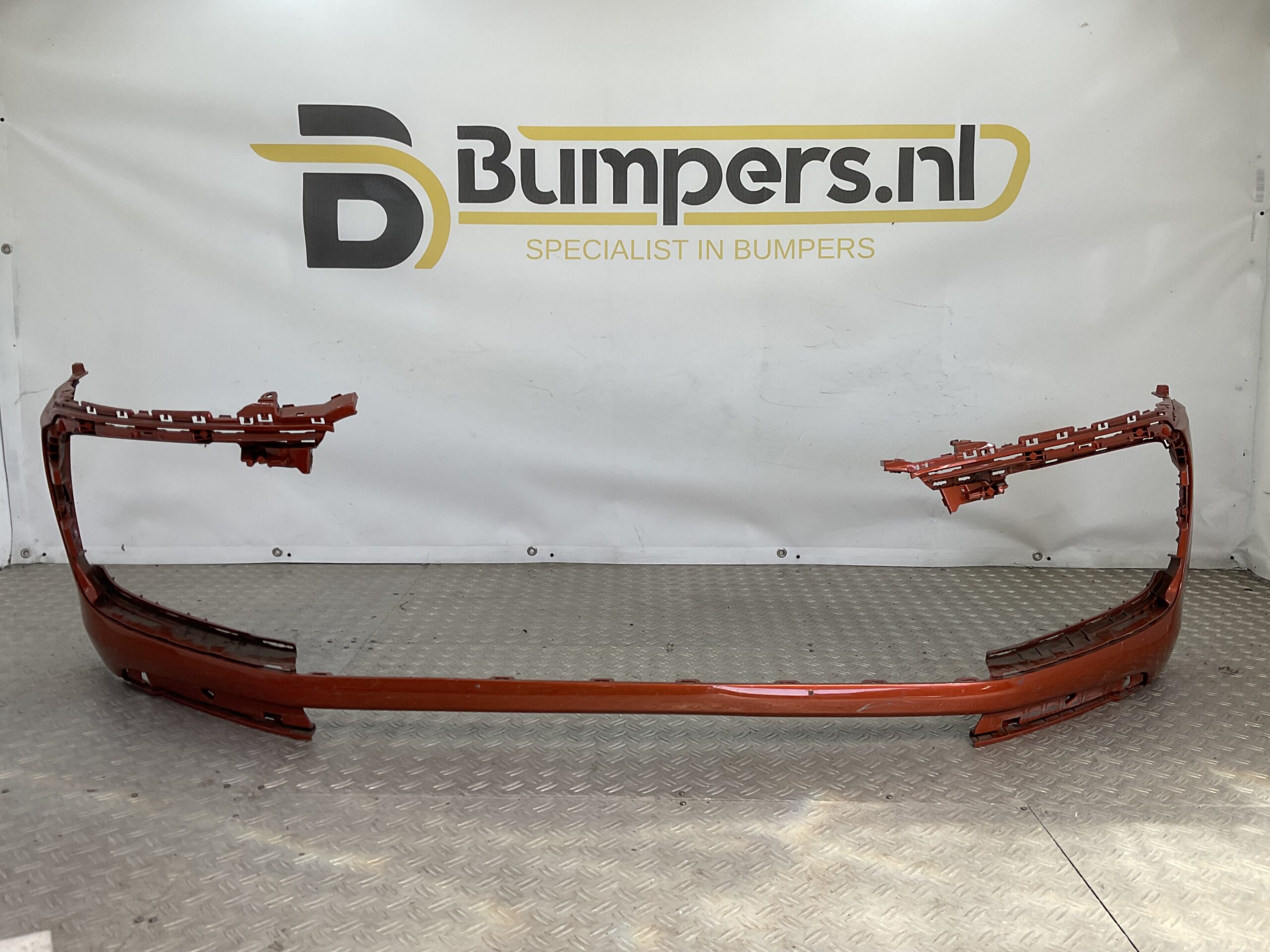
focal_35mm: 29
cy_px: 476
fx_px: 1064
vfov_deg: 48.2
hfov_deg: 61.7
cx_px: 635
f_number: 1.8
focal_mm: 3
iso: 16
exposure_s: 1/256
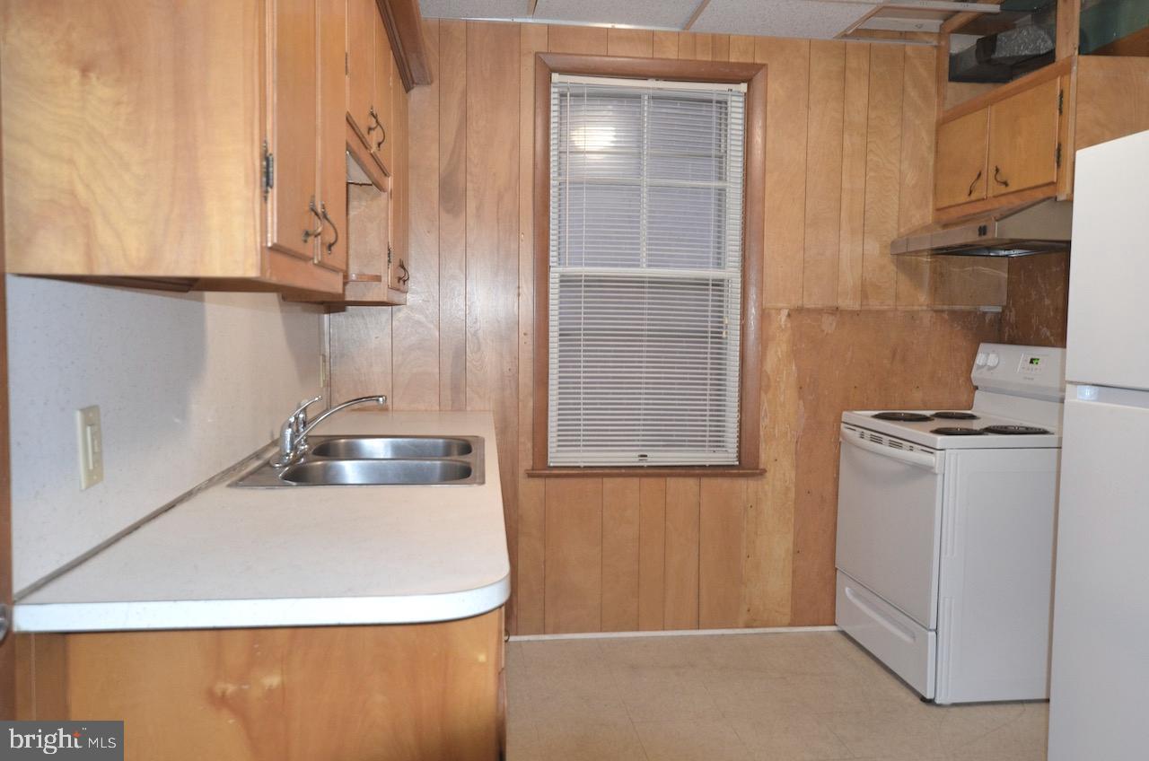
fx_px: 956
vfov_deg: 43.4
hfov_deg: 62.0
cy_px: 380
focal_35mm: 30
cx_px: 574
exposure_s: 1/60
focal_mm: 20
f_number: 3.5
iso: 1600
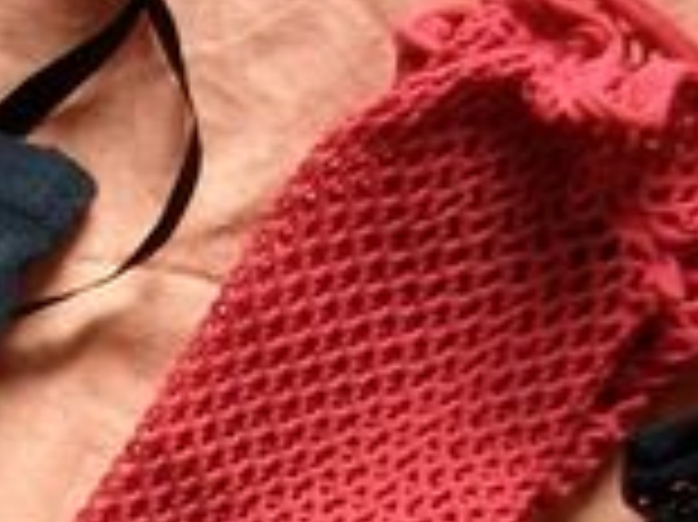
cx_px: -387
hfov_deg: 9.3
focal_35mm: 207
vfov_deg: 6.8
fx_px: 4171
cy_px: 1228
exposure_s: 1/40
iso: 135
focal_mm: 5.7
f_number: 2.9
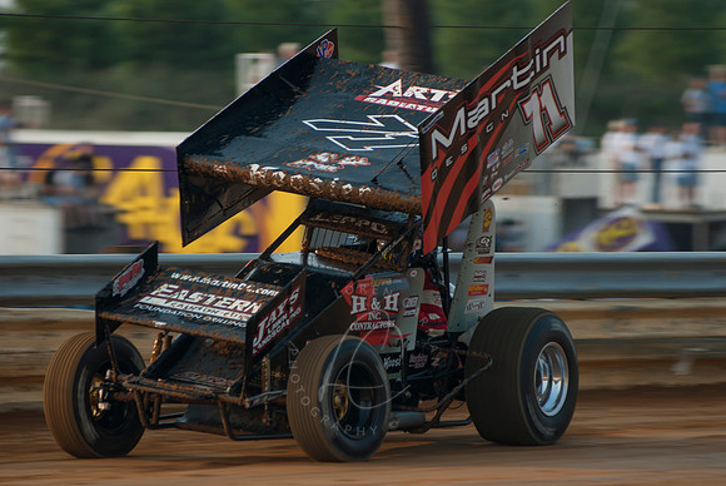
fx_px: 6056
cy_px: 243
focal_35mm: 300
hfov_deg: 6.9
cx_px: 363
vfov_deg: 4.6
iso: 100
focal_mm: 200
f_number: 3.5
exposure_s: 1/400
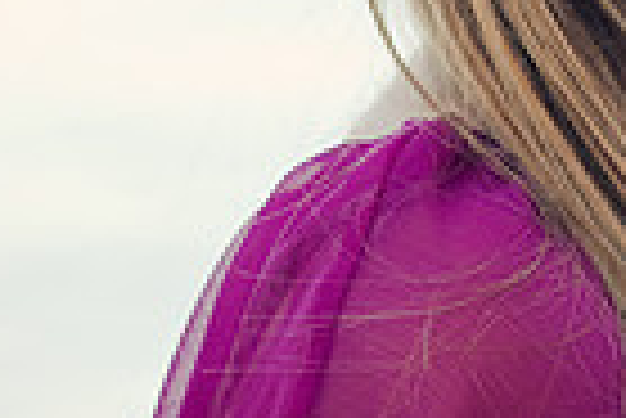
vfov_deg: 3.9
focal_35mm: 354
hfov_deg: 5.8
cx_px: 775
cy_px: -310
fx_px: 6162
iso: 250
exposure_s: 1/400
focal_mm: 85
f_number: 4
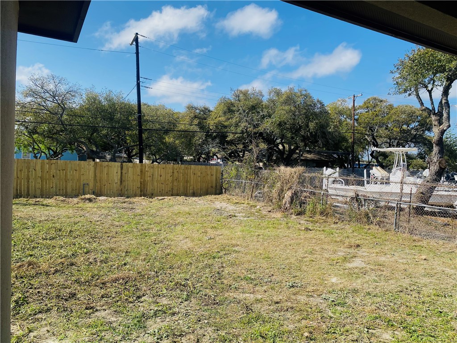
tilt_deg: -3.1
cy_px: 172
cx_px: 228
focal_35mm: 26
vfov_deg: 53.1
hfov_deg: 67.3
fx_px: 343
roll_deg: -2.4
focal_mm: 4.25
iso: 32
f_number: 1.8
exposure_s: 1/2358
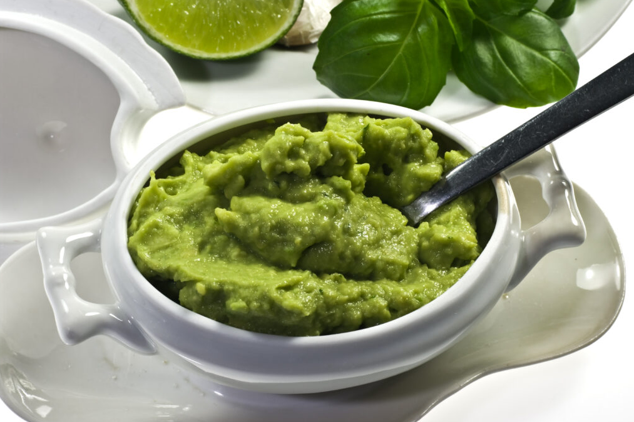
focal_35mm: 106
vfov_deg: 12.9
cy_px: 211
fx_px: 1866
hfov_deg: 19.3
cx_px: 318
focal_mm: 70
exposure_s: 1.5
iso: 100
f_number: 16
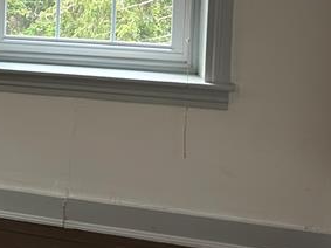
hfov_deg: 17.2
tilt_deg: -5.6
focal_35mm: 94
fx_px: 898
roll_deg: +0.1
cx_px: -258
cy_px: 9
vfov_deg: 15.5
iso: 125
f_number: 1.5
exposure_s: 1/60
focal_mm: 5.7
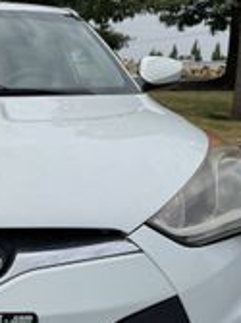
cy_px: 207
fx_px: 641
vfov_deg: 28.1
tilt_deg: -12.2
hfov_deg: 20.0
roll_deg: +0.2
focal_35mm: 69
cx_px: -48
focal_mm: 6.76
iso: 80
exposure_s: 1/10417
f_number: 1.78
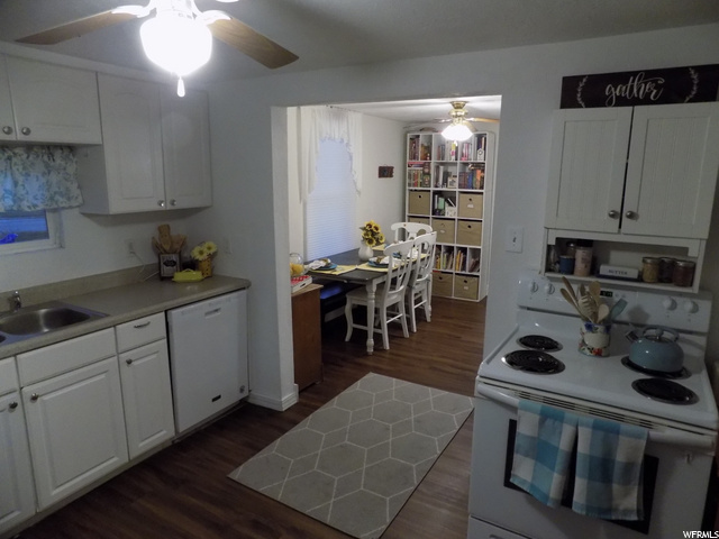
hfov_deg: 73.9
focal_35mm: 23
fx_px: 478
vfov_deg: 58.9
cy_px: 270
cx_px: 360
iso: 400
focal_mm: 4
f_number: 3.1
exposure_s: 1/25
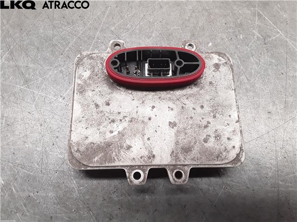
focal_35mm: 28
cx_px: 148
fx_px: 240
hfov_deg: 63.4
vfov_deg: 49.7
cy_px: 111
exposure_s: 1/100
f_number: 1.9
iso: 64
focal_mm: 2.91
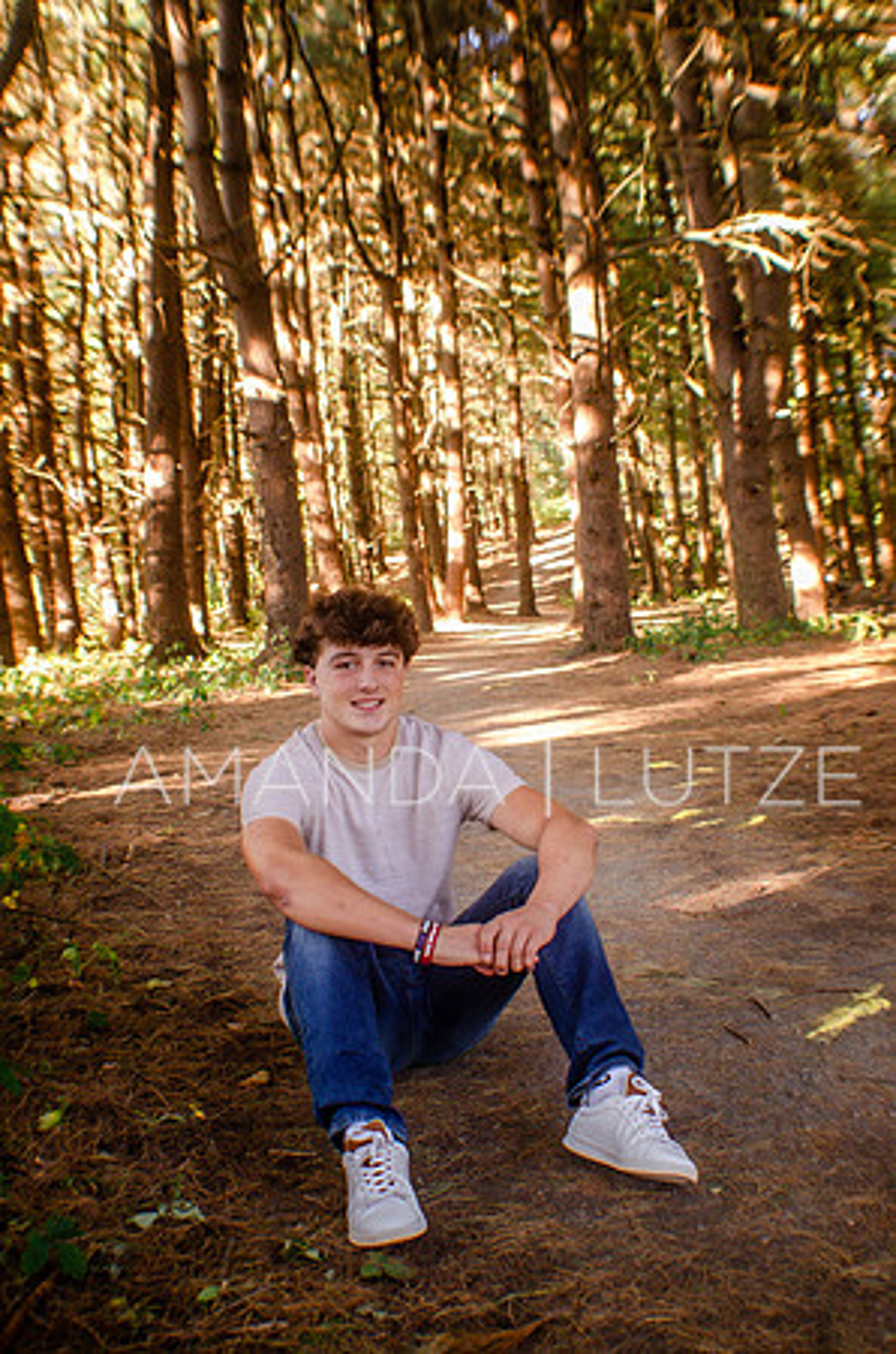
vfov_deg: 37.9
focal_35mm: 52
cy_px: 677
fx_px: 1969
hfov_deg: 25.6
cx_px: 448
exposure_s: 1/60
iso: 720
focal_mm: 35
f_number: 4
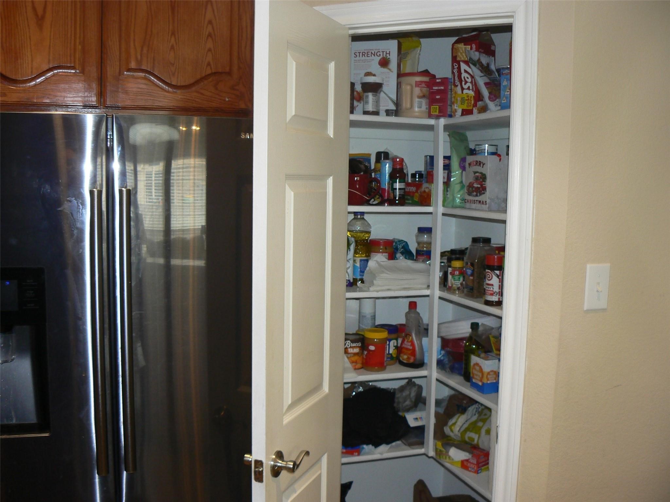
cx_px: 335
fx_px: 697
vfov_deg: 39.7
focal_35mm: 36
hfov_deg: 51.4
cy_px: 251
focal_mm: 6
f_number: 2.8
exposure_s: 1/30
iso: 100
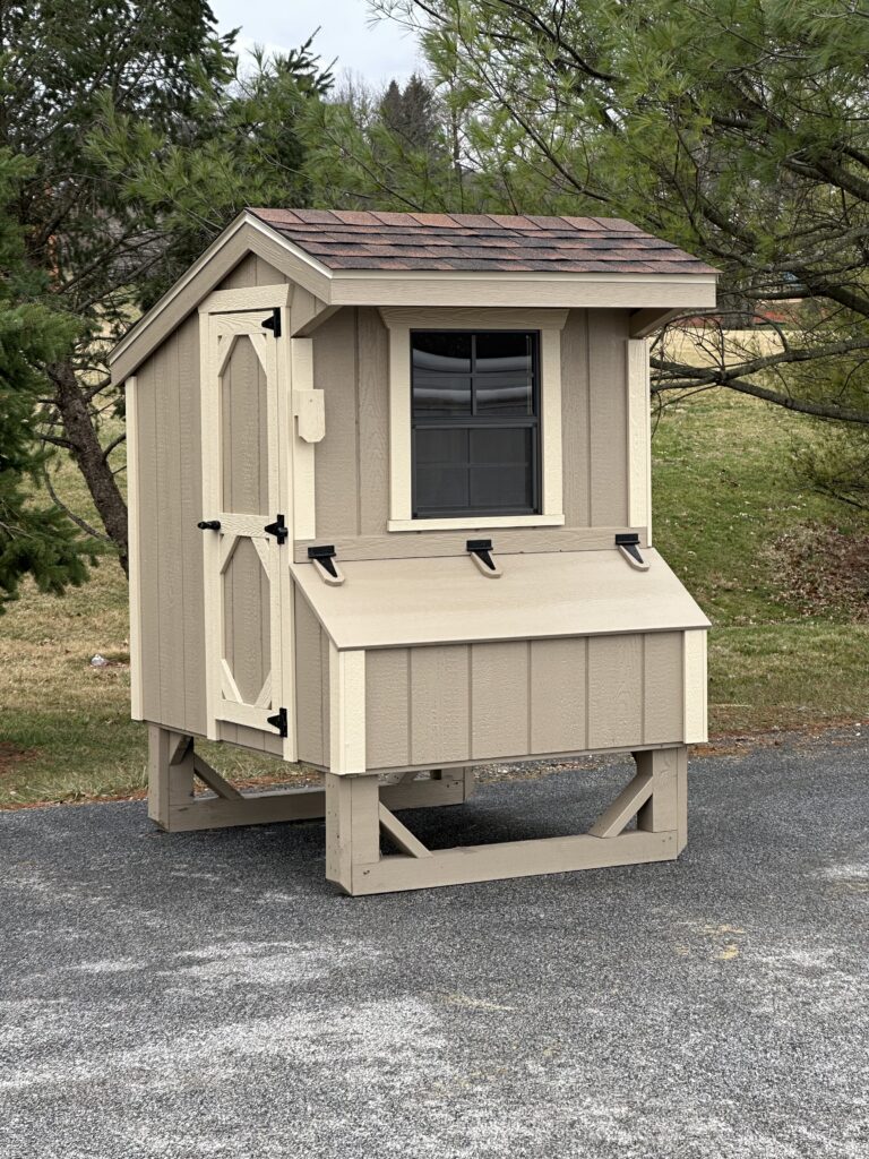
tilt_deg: -6.2
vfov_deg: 25.3
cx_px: 434
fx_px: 2577
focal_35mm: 77
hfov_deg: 19.1
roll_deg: +2.2
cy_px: 580
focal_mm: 9
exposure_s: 1/99
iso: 32
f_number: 2.8
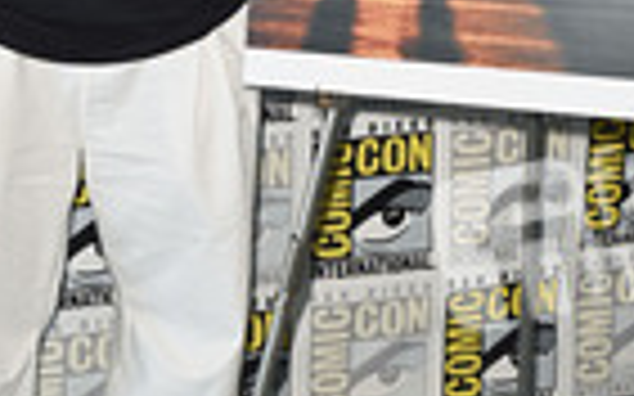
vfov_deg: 12.4
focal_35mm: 104
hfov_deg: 20.0
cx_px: 252
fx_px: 1796
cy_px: 0
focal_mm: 36
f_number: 5.6
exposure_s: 1/250
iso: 1250
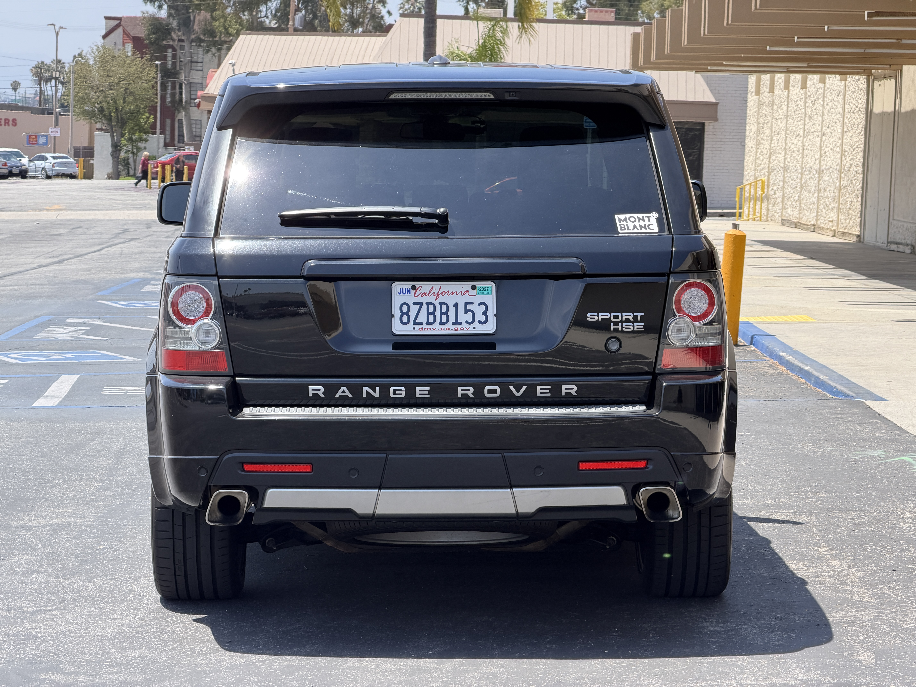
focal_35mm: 100
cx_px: 458
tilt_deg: -4.8
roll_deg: -2.5
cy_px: 344
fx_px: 2646
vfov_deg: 14.8
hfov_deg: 19.6
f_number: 2.8
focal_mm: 16.89
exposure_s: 1/540
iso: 50
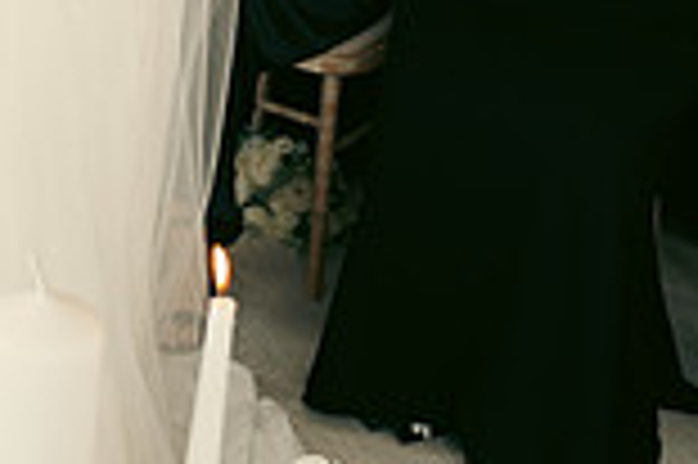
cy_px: -286
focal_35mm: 90
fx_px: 1743
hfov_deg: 20.1
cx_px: -293
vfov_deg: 14.0
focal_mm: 24
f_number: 3.5
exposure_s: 1/160
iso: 250
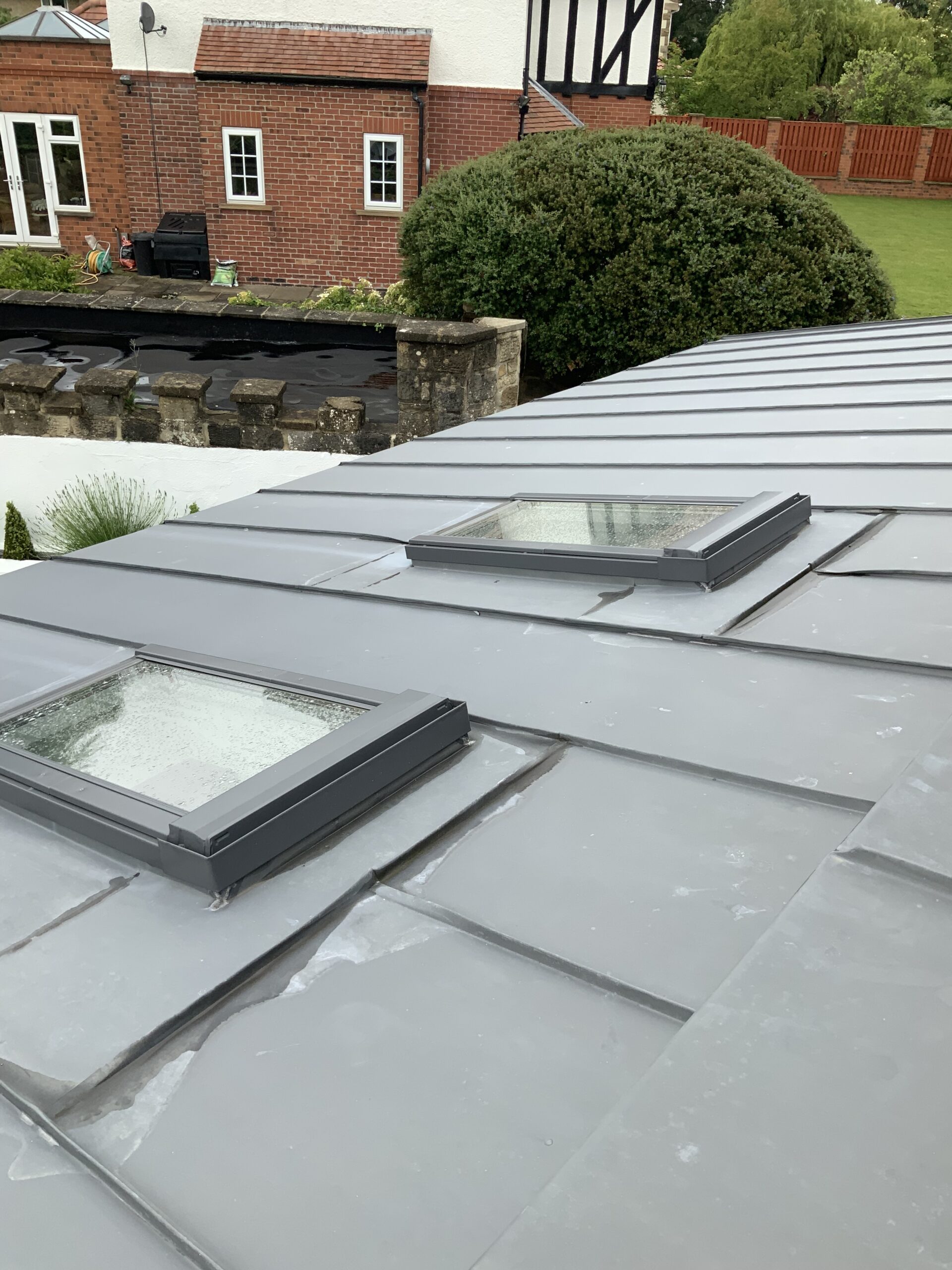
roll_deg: -1.2
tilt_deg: -28.9
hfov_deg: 48.2
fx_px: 1063
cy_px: 635
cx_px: 476
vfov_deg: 61.7
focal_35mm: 29
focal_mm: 3
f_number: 1.8
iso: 16
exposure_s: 1/792
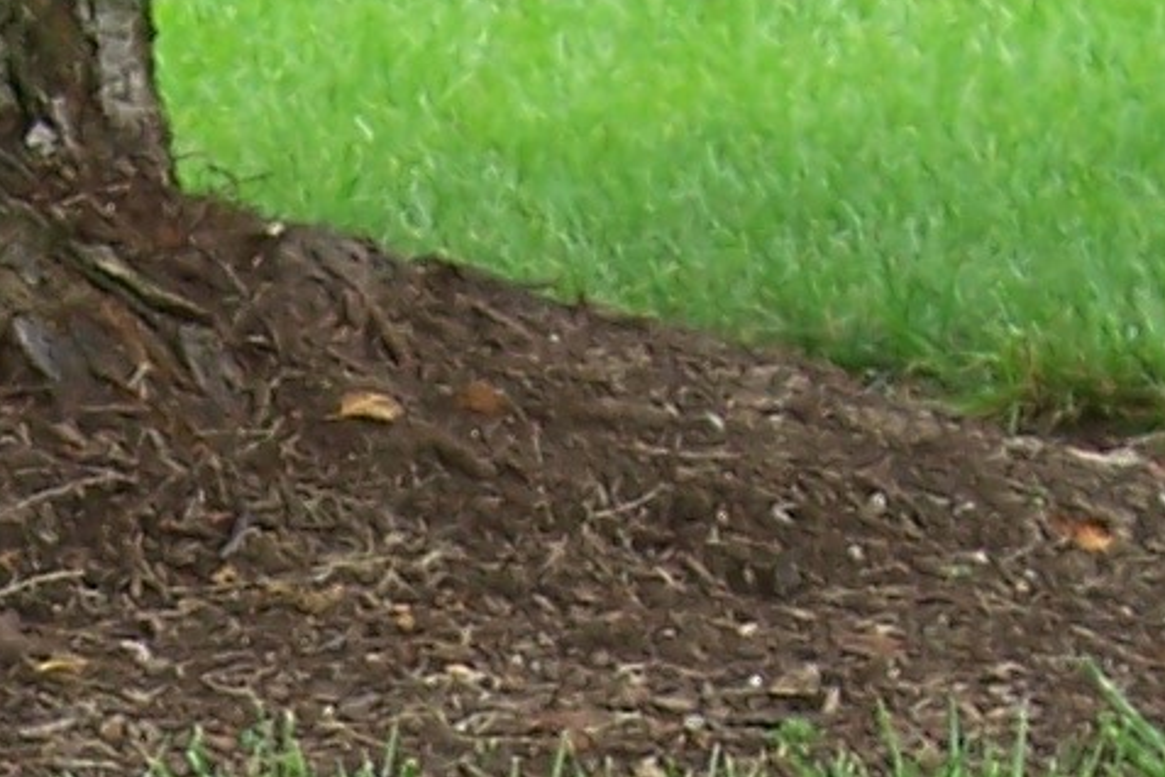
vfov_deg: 6.2
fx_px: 6828
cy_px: 1999
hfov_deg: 9.6
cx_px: -330
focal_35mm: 211
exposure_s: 1/90
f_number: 3
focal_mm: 7
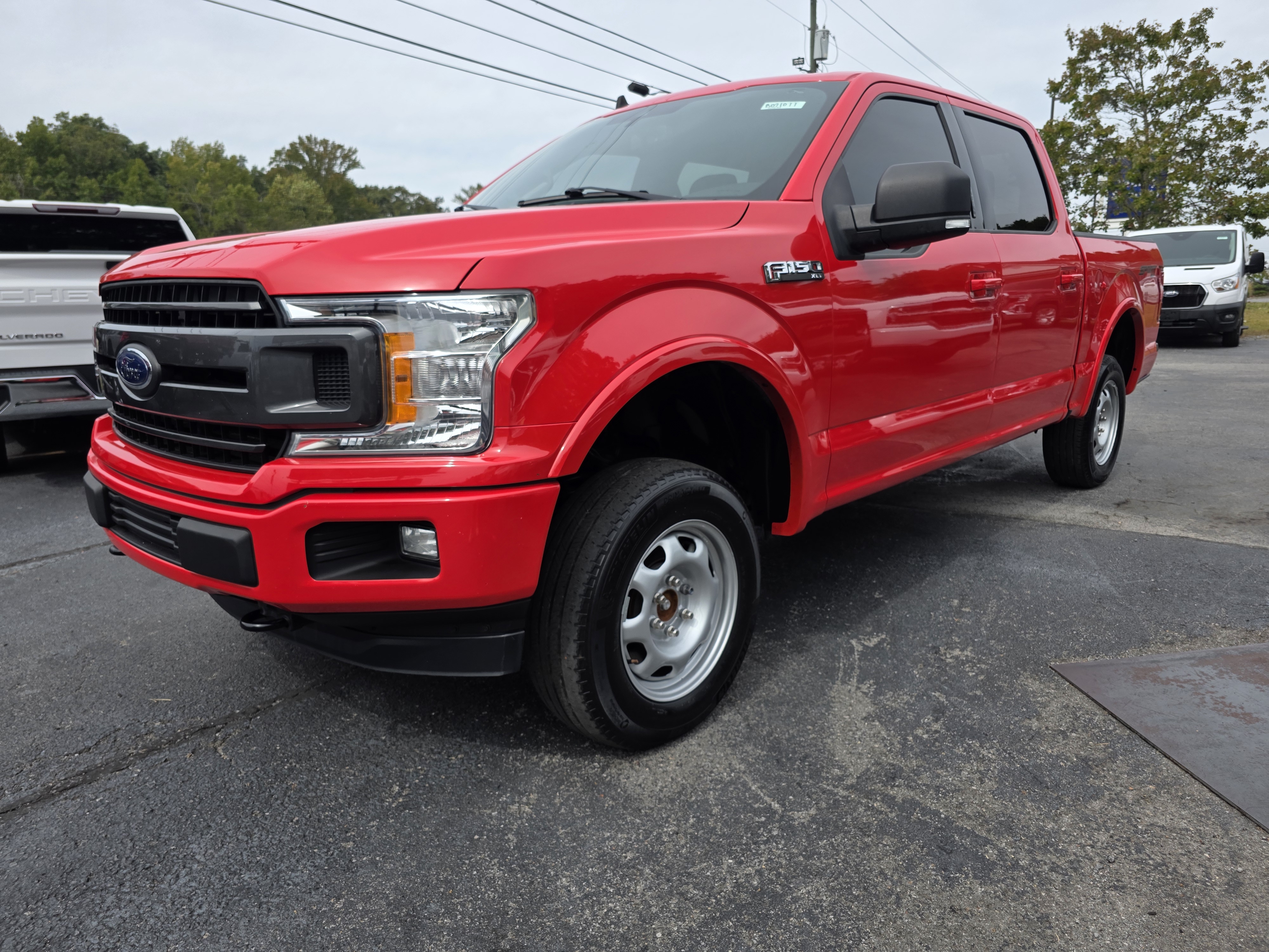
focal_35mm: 23
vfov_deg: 58.9
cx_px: 634
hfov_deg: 73.9
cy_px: 476
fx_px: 843
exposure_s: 1/3318
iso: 80
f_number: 1.7
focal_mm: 6.3
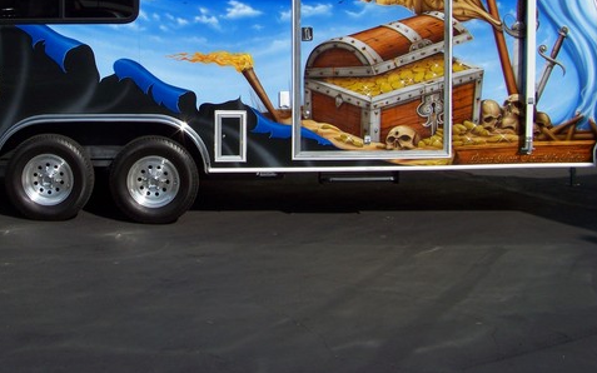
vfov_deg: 22.7
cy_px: 53
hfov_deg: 35.9
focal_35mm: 56
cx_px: 193
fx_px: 911
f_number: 4
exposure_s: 1/1000
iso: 72
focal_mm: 5.85
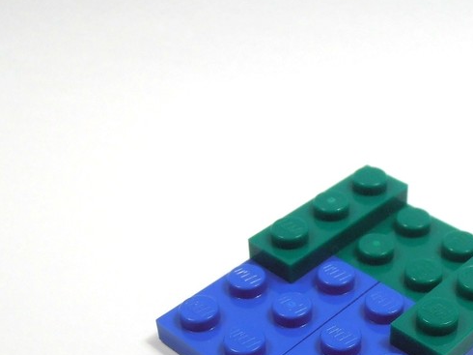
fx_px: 929
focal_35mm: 68
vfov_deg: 21.2
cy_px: 306
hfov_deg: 28.2
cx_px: 356
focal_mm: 6.61
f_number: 3.9
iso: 80
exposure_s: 1/100
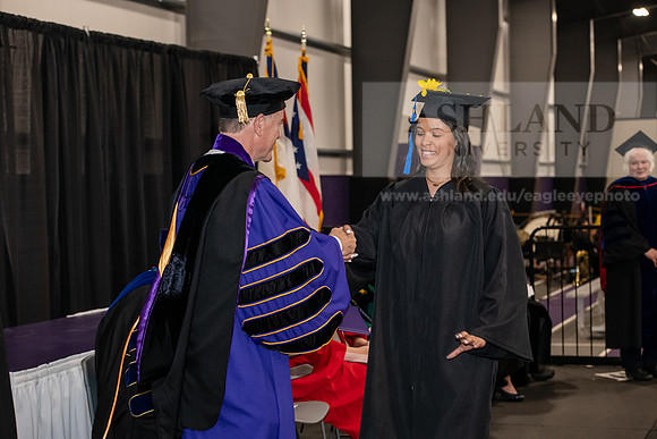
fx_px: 1278
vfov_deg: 19.5
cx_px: 328
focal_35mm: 70
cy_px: 220
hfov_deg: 28.8
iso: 2500
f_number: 5
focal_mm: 70
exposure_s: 1/200
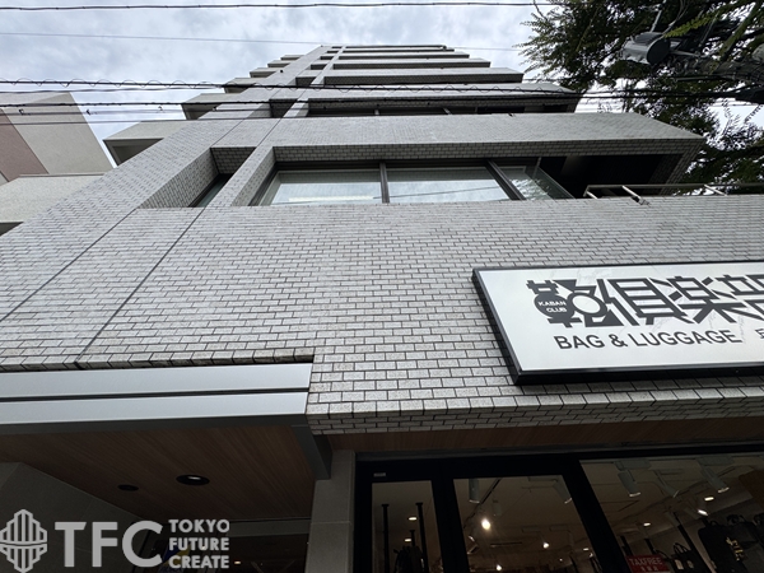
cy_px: 286
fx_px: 309
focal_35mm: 14
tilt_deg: +50.8
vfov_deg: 85.7
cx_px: 382
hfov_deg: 102.1
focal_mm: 2.22
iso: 40
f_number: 2.2
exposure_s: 1/932
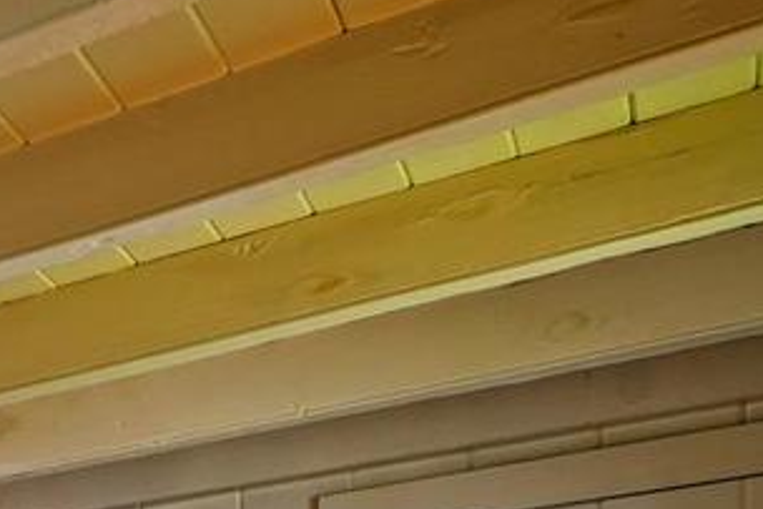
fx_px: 1505
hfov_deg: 17.3
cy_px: 963
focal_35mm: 71
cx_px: -871
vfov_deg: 15.8
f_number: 2.8
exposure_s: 1/30
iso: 500
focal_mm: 10
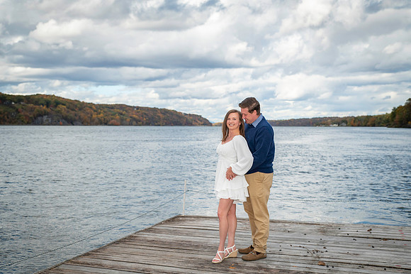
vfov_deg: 28.8
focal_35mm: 47
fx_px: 532
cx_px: 206
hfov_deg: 42.3
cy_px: 137
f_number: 3.5
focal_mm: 45
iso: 1250
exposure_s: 1/8000
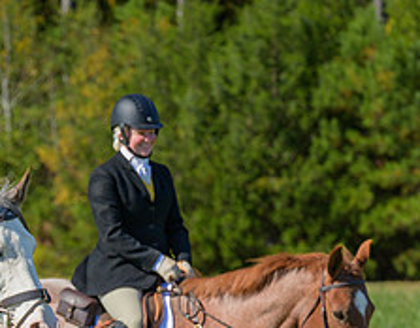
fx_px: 2869
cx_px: -137
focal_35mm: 233
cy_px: 268
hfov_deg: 8.3
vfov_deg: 6.5
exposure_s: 1/1250
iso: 200
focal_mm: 70
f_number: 3.2
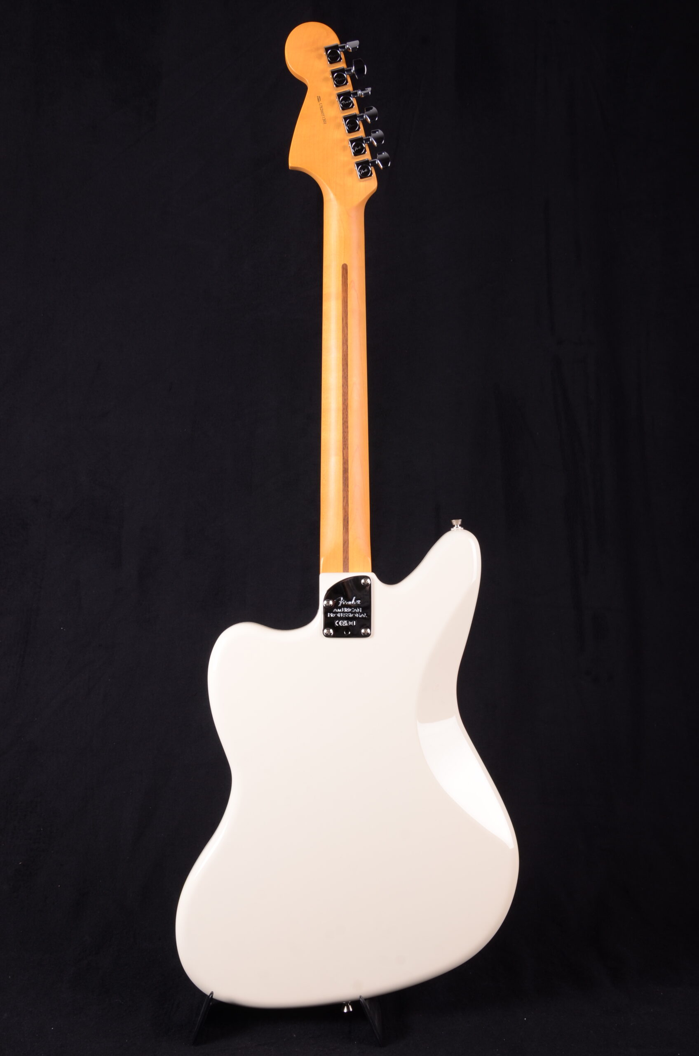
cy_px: 528
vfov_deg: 46.5
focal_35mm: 42
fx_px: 1228
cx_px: 350
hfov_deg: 31.8
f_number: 13
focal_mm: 28
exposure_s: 1/200
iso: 200
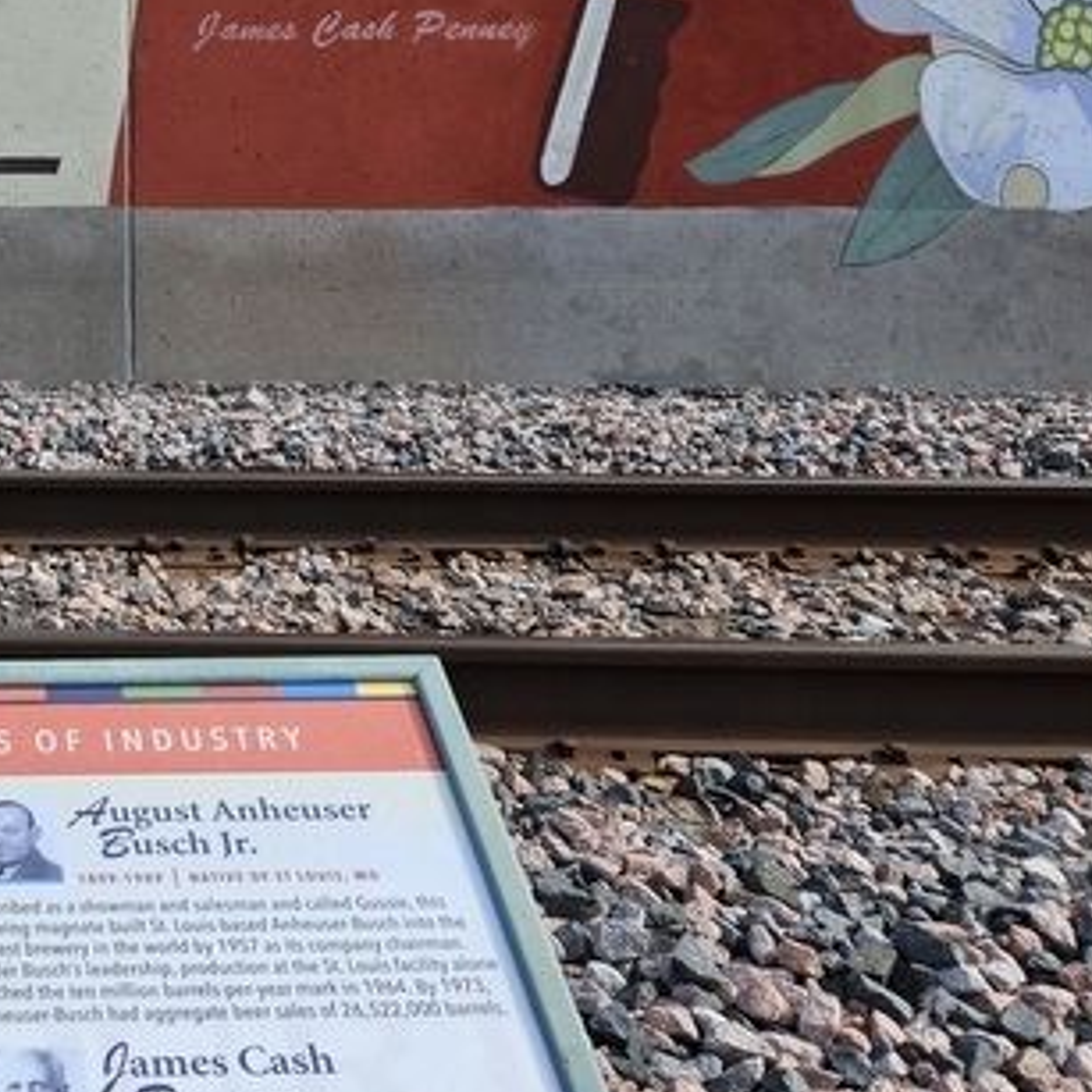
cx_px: -114
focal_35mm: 53
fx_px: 1892
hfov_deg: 29.1
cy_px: 167
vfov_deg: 31.1
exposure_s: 1/992
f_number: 1.8
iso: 25
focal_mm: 5.4
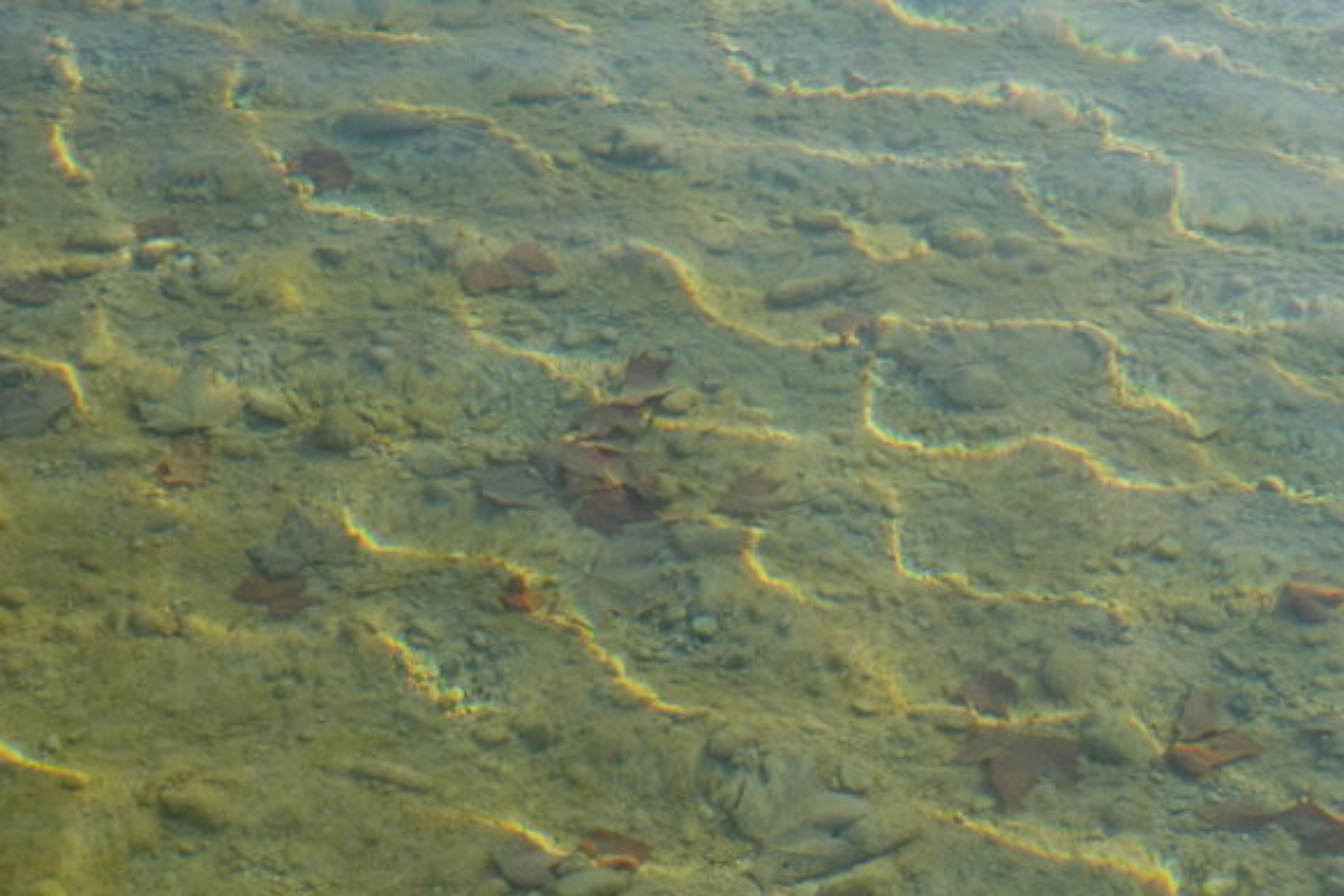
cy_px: 548
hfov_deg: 24.6
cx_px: 1092
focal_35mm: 81
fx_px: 3024
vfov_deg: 16.8
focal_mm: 17.19
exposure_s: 1/125
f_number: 4
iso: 100
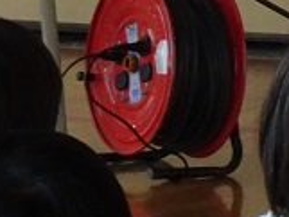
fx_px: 6642
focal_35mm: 795
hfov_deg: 2.5
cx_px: -452
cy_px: -345
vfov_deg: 1.9
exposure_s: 1/80
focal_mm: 22.38
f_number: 5.6
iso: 800
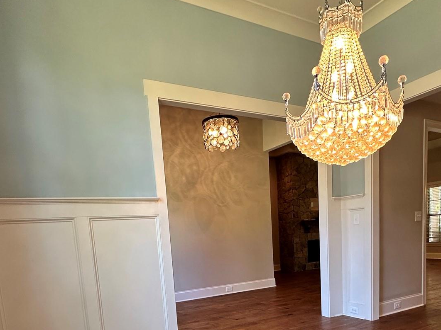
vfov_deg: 47.4
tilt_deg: -8.6
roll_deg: +2.9
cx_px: 232
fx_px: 344
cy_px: 281
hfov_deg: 65.3
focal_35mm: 27
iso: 200
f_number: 2.2
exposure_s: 1/60
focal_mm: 2.22
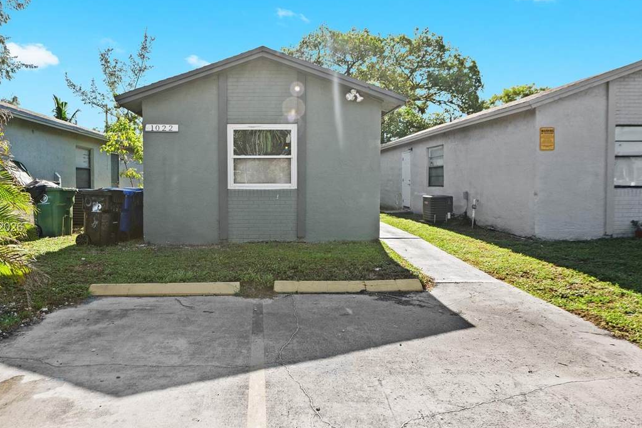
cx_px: 268
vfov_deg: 51.3
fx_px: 446
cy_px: 228
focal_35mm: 25
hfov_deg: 71.0
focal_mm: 20
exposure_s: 1/250
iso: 200
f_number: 8
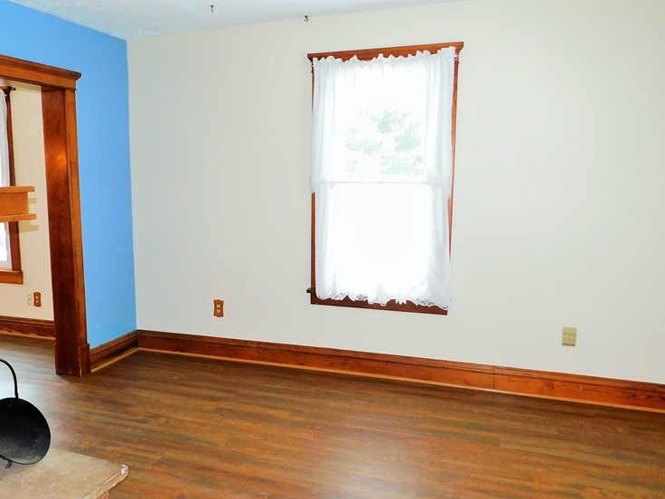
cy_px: 274
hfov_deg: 55.8
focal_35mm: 32
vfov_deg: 44.1
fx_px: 615
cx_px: 232
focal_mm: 4
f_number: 3
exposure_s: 1/30
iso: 200
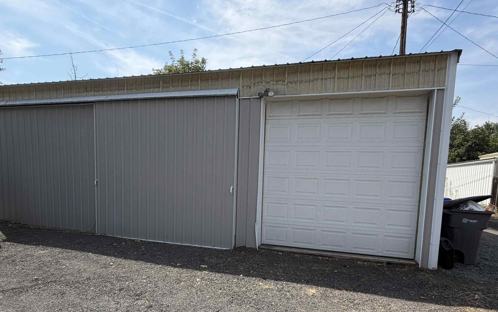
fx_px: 258
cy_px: 197
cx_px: 266
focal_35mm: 19
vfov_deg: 61.3
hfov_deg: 87.9
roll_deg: -1.9
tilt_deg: -4.7
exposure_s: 1/770
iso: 25
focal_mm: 2.22
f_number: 2.2
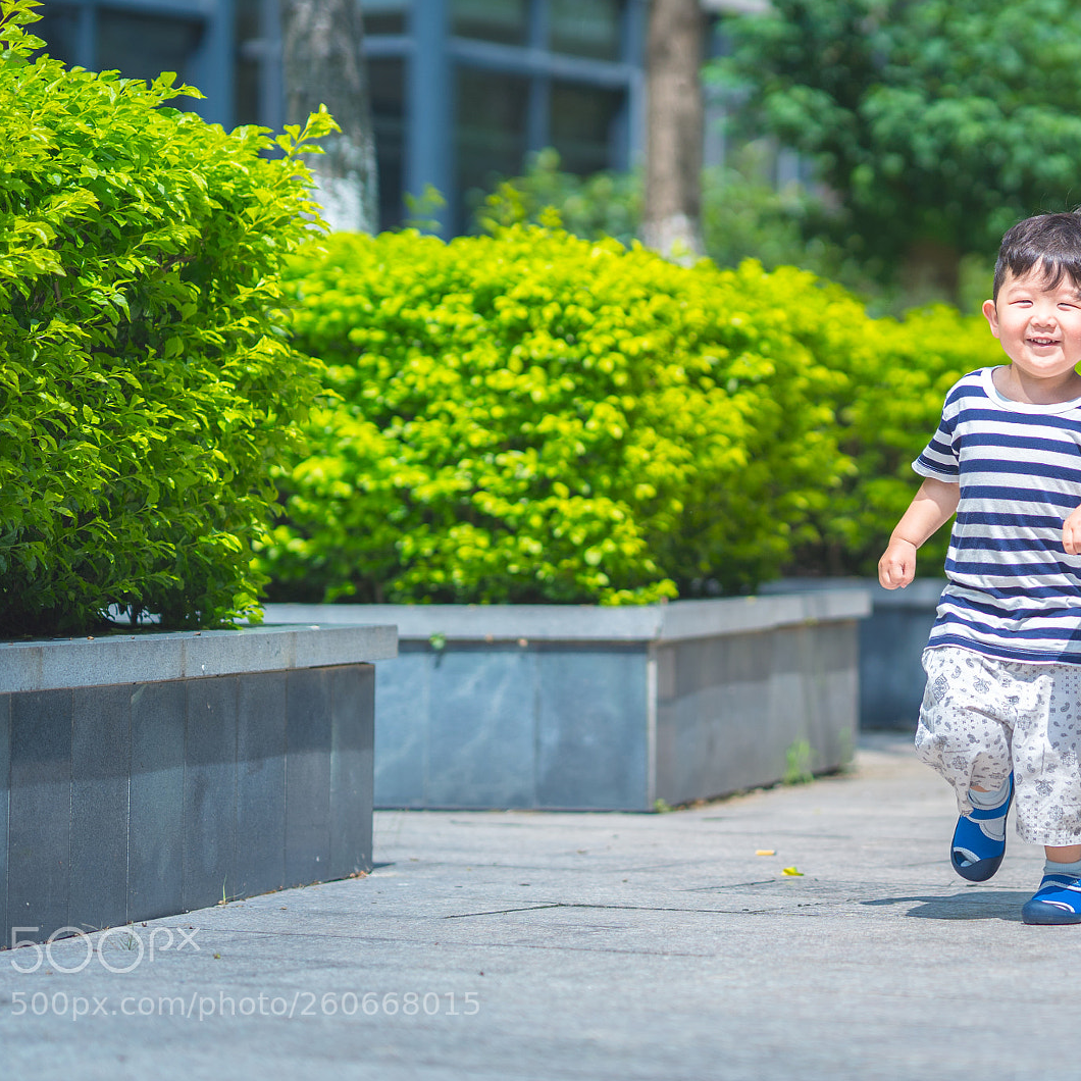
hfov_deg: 15.9
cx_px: 763
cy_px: 540
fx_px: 3851
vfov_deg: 16.0
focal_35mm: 109
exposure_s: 1/2500
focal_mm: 85
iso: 100
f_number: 2
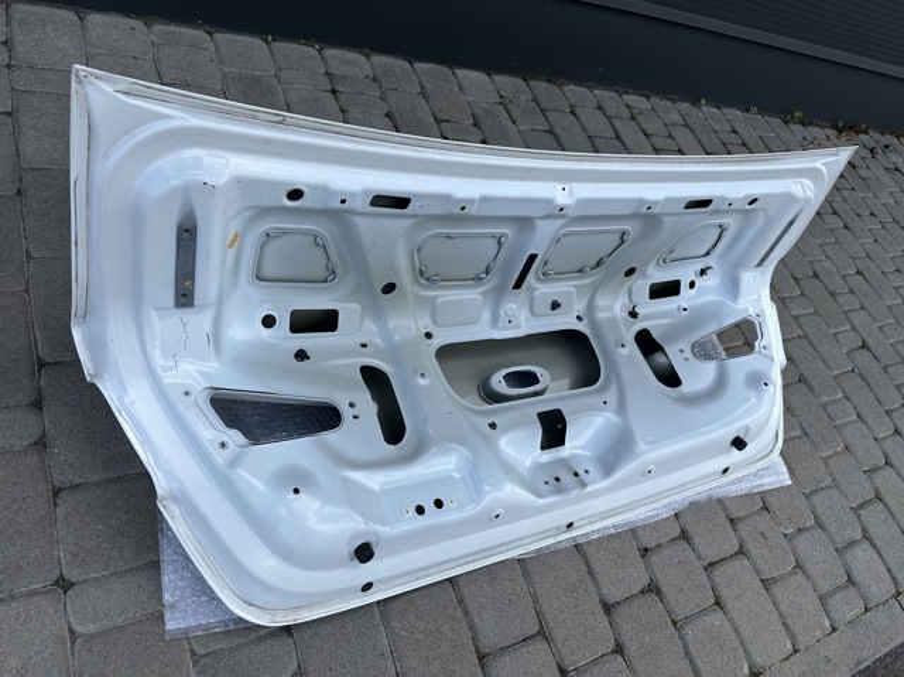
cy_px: 338
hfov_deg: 71.6
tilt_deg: -48.0
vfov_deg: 56.8
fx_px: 626
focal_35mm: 24
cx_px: 452
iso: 80
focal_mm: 6.86
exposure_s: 1/1916
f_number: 1.78
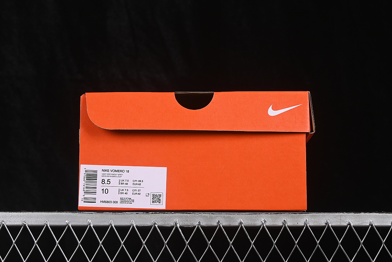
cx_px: 196
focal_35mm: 75
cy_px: 131
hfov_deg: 27.0
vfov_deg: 18.2
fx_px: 817
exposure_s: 1/80
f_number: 8
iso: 160
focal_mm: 50
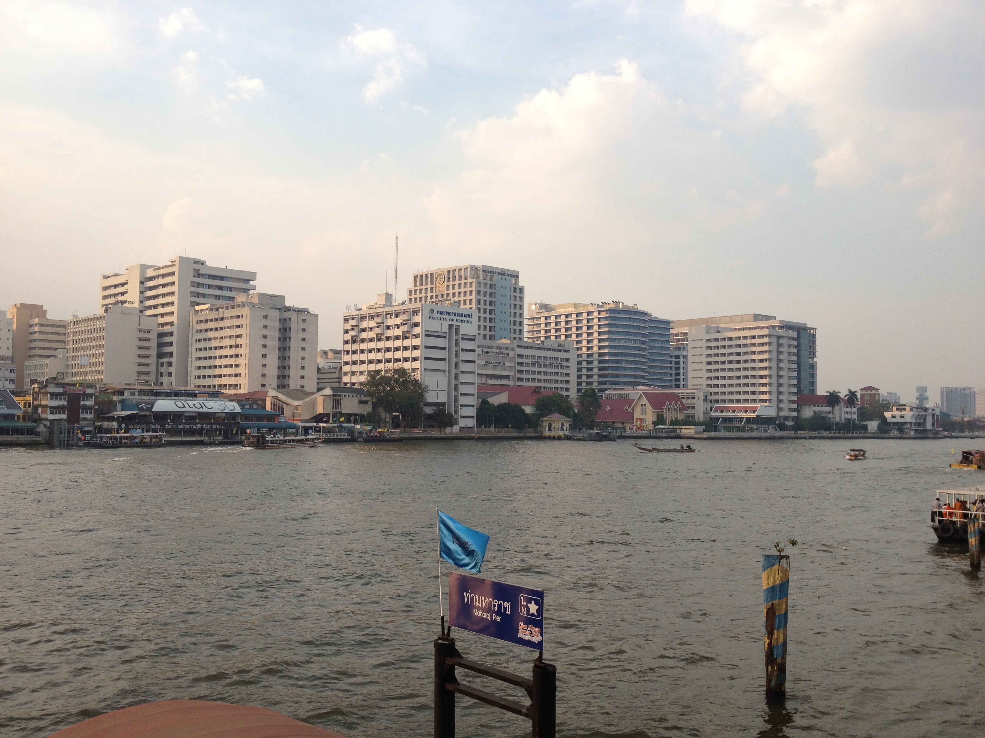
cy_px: 369
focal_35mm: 35
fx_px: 996
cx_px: 492
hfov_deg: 52.6
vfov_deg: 40.7
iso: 64
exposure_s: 1/890
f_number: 2.4
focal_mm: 4.28
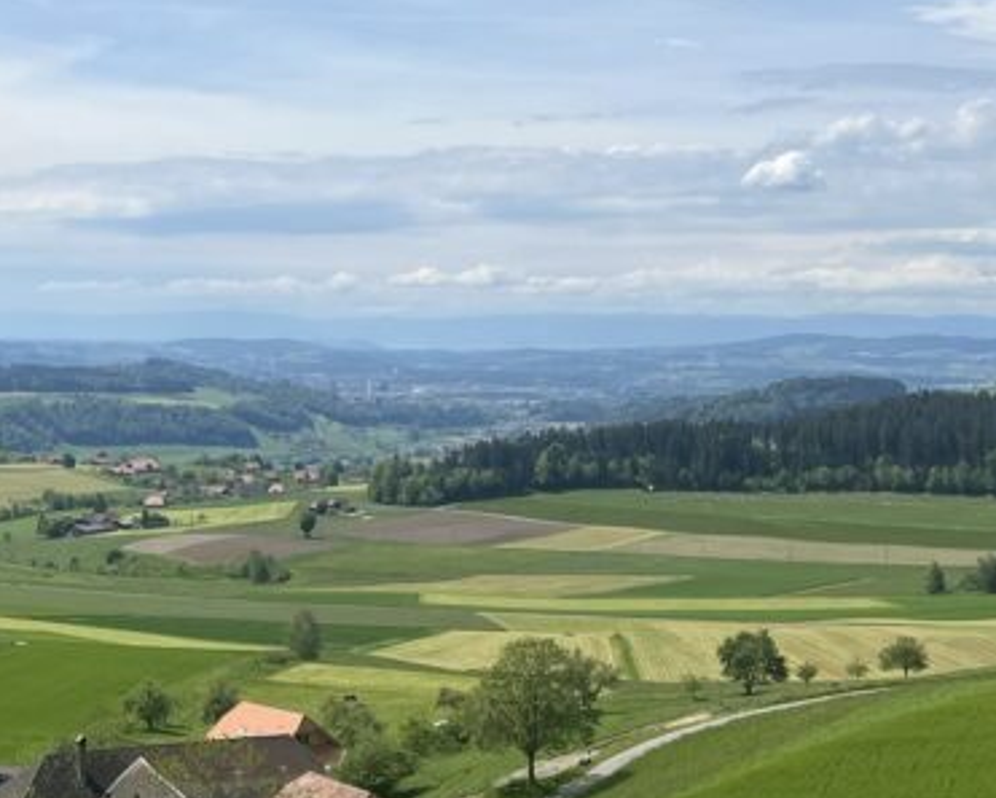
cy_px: 422
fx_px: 2064
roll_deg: -0.1
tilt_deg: -2.7
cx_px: 333
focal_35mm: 70
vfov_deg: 21.9
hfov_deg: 27.0
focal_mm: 5.7
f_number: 1.5
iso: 50
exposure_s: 1/6993
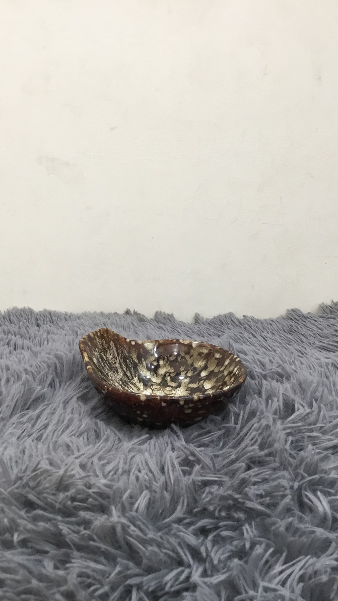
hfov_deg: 34.7
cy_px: 300
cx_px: 161
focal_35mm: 34
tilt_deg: -12.8
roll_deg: +1.4
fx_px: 541
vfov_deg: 58.0
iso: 64
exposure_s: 1/33
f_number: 2.4
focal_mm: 3.3
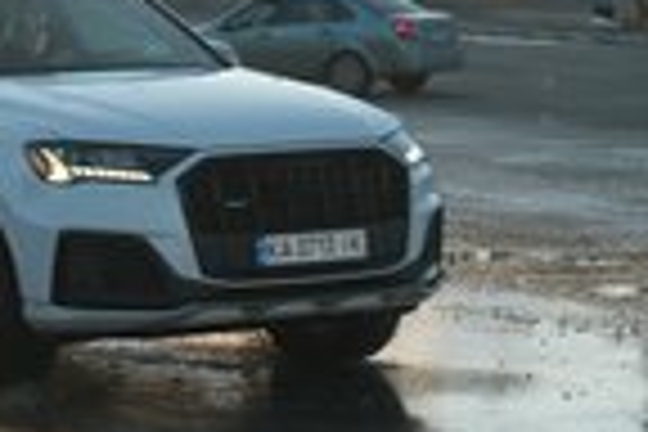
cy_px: 74
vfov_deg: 7.1
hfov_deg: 10.6
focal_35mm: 194
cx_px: 108
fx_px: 3492
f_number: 5.6
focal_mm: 70
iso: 250
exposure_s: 1/200
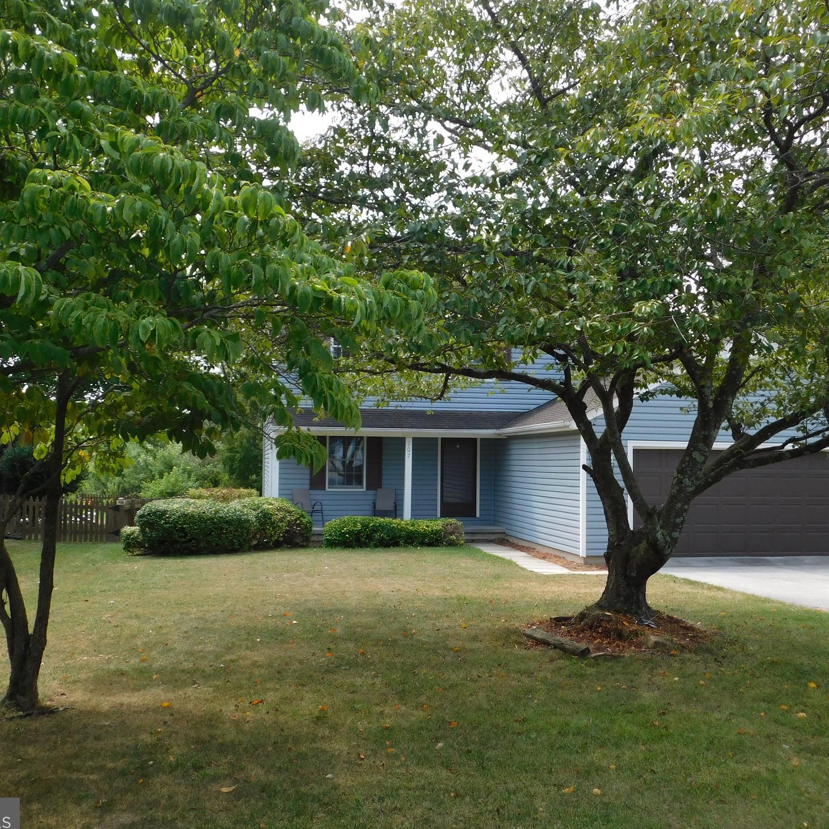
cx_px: 445
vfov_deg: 46.0
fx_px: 975
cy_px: 421
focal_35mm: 36
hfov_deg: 46.0
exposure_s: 1/500
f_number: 3.2
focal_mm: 5.3
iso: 125
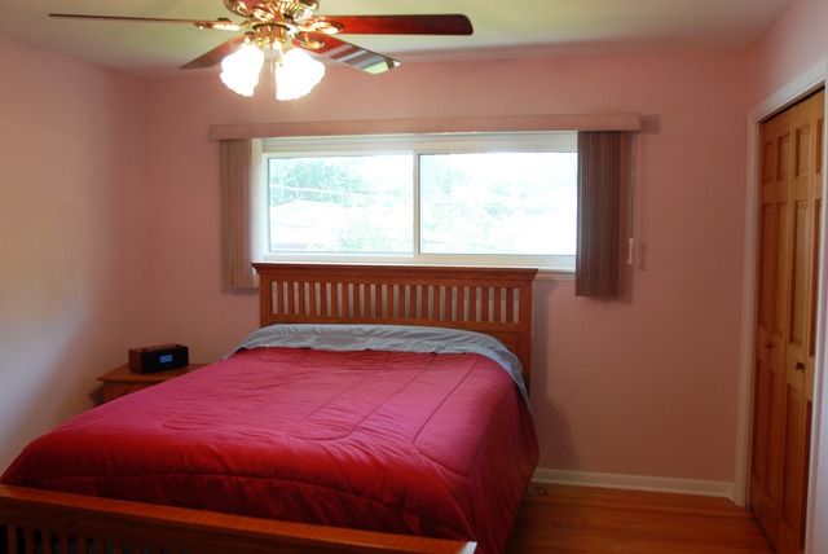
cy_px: 277
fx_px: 691
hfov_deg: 61.9
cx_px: 414
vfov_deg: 43.7
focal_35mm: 30
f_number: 5.6
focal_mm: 20
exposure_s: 1/30
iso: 220
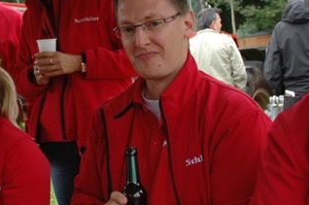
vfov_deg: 19.9
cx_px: 34
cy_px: 76
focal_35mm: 68
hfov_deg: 28.6
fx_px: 583
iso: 400
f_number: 5
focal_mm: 18
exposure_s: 1/100
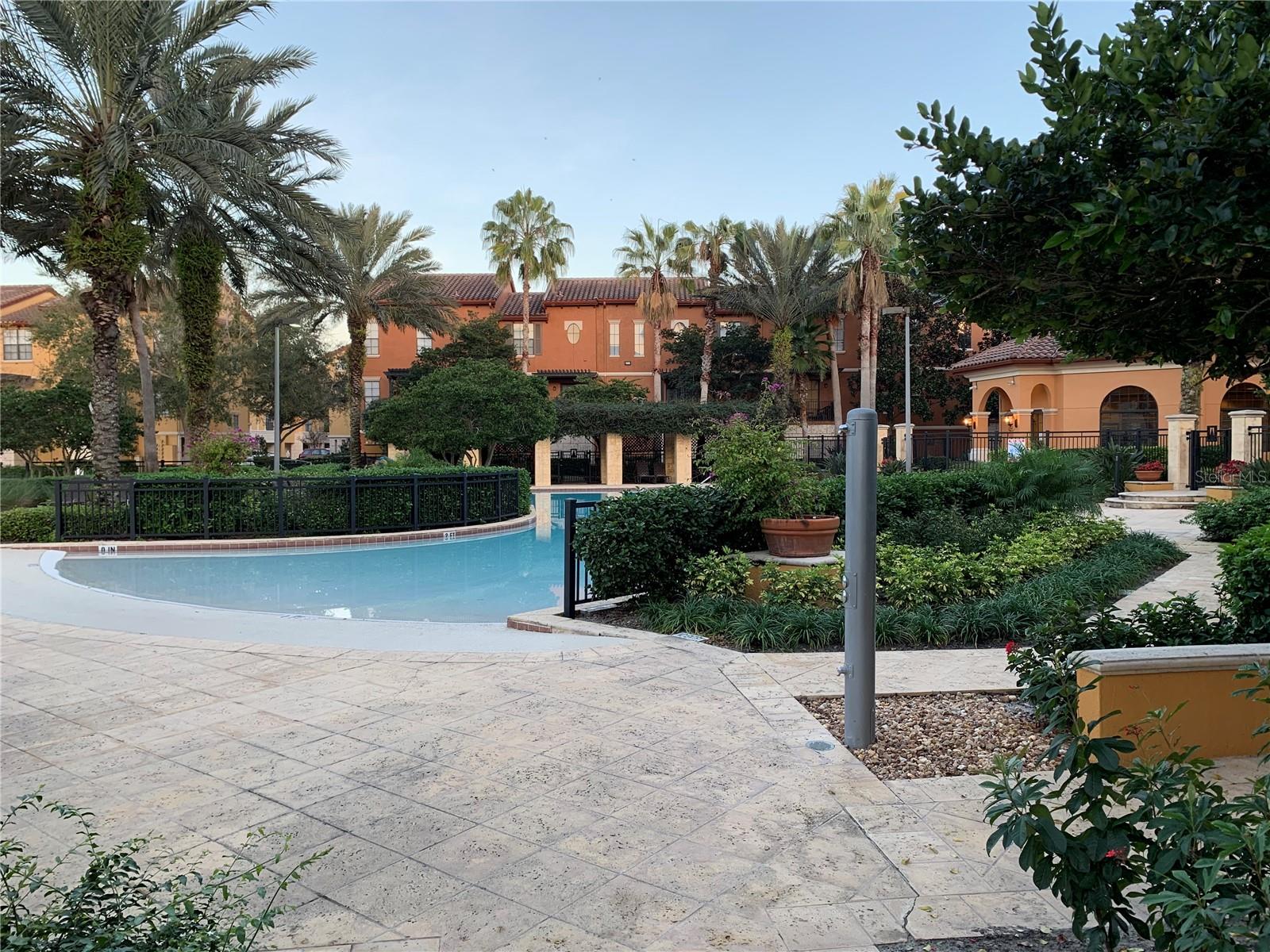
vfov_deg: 53.1
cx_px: 635
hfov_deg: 67.3
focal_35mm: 26
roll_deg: +0.2
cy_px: 476
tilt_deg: -2.3
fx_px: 954
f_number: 1.8
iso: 40
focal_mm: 4.25
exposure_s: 1/122
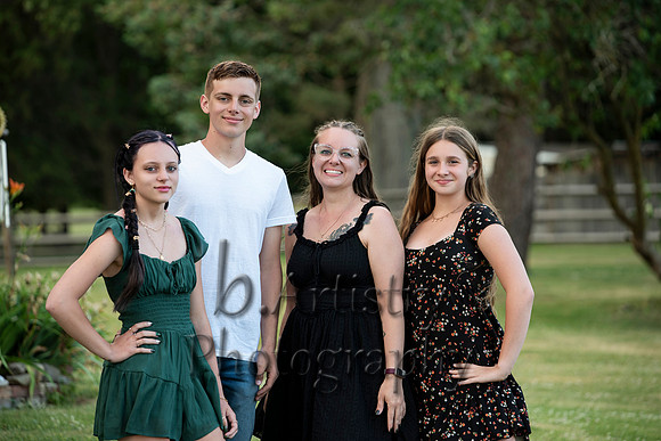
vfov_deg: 8.1
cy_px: 220
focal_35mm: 170
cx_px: 330
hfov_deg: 12.1
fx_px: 3122
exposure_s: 1/125
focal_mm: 170
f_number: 4
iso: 200
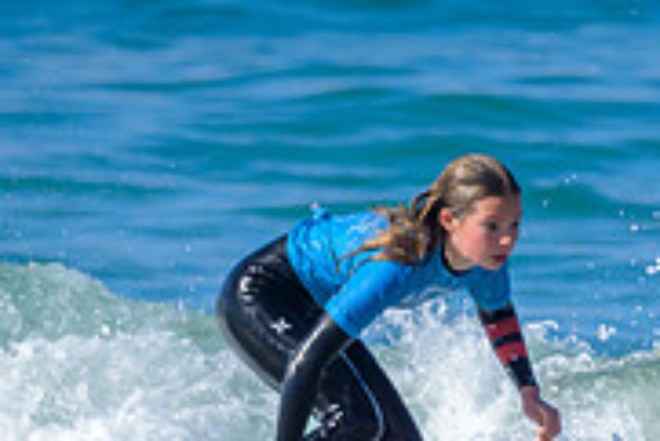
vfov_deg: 0.4
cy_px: 632
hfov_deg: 0.6
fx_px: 64455
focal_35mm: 3513
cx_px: 716
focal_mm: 800
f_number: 6.3
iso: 400
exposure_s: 1/2000
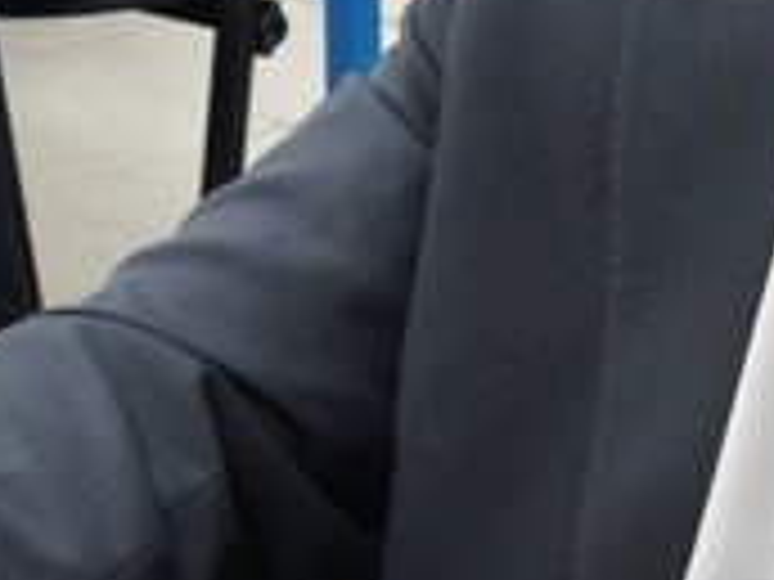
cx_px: -819
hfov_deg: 7.0
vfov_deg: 5.4
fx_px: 6127
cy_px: -283
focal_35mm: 274
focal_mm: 6.57
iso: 400
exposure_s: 1/100
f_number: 1.6
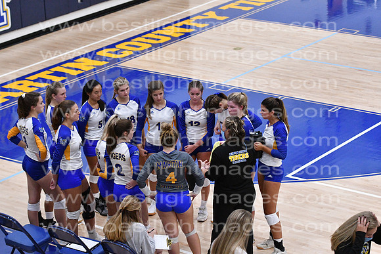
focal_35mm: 112
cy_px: 127
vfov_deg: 12.2
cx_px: 190
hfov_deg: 18.2
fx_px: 1191
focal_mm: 75
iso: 6400
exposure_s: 1/1000
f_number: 3.2
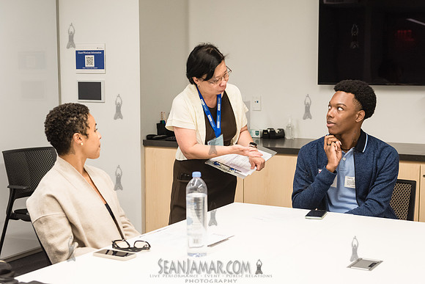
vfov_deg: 22.9
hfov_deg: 33.7
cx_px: 216
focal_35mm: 59
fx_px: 701
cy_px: 150
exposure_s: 1/320
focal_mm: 55
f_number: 4
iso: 2500
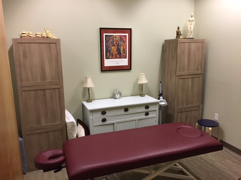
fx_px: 202
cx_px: 120
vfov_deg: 48.2
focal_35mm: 29
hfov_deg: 61.7
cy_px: 90
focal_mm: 4.15
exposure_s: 1/30
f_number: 2.2
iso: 200
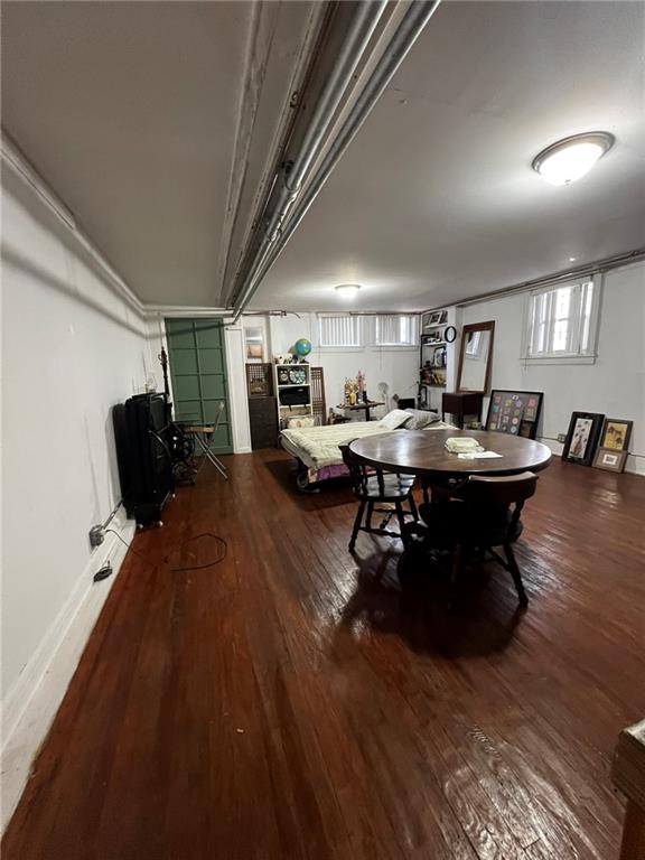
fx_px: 323
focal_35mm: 13
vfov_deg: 106.2
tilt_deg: -8.4
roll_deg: +4.2
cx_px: 322
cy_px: 430
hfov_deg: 89.9
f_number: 1.8
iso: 320
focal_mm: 1.57
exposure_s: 1/60
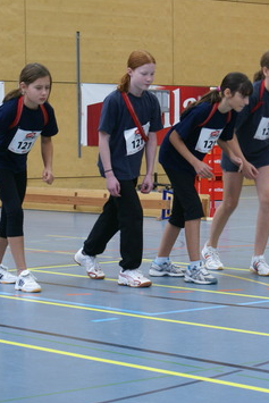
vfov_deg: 17.9
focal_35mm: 114
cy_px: 202
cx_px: 228
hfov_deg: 12.0
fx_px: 1276
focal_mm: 50
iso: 400
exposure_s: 1/20
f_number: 5.6
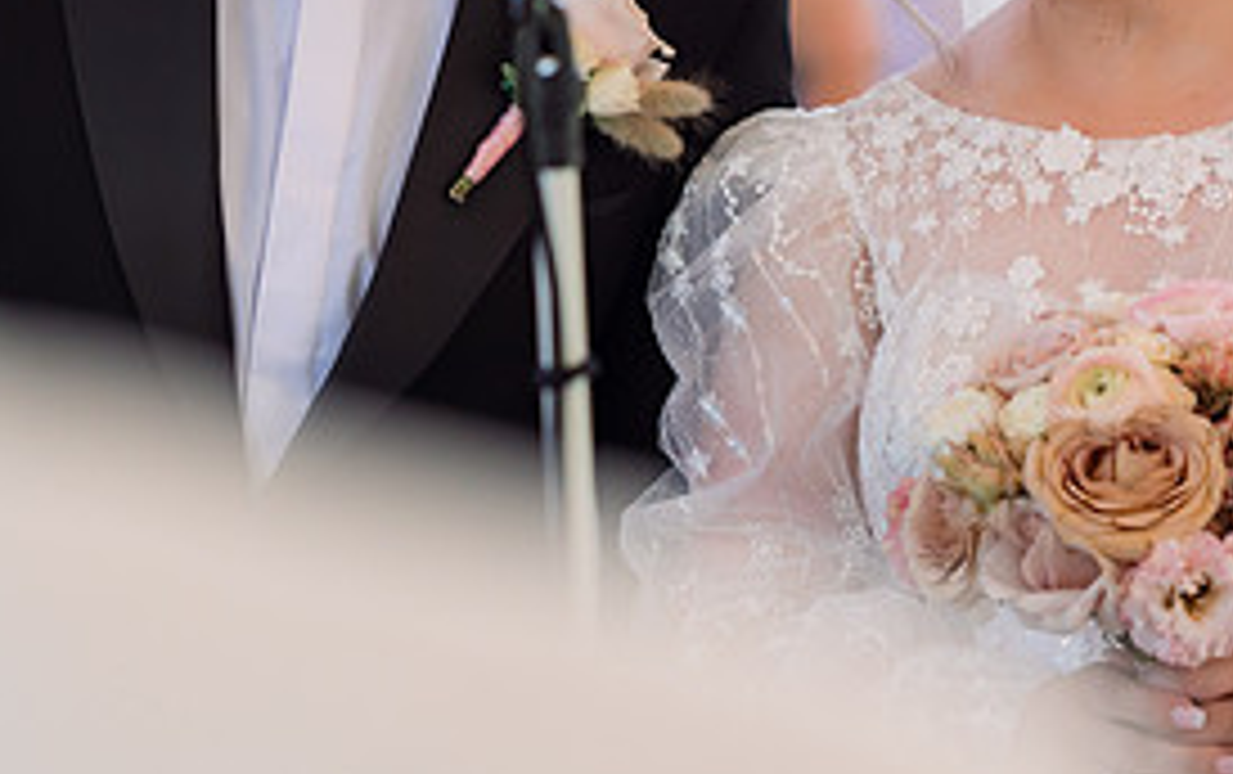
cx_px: 567
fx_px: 6157
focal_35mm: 183
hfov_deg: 11.4
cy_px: 86
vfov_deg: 7.2
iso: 1250
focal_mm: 85
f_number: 2.8
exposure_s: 1/400
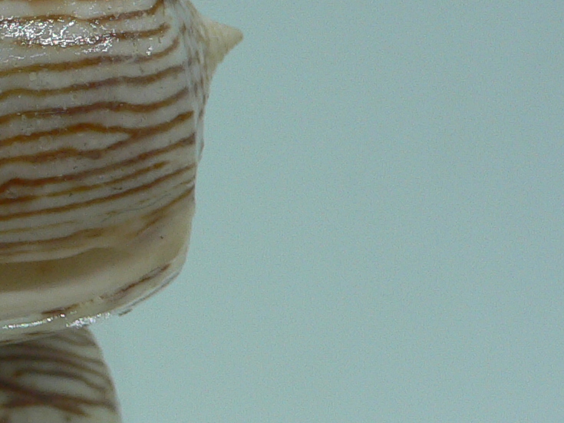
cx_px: -172
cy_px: 175
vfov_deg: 15.4
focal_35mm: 96
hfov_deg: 18.9
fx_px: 1564
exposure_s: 1/60
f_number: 2.8
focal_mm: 4.6
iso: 80
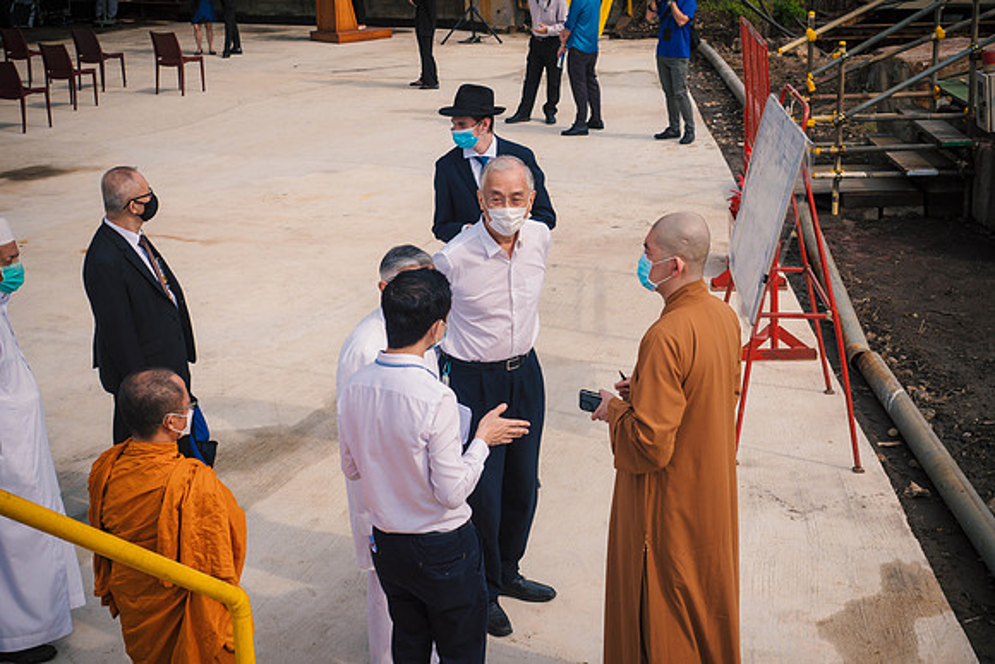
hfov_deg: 35.5
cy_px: 332
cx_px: 498
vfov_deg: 24.1
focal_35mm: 56
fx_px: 1553
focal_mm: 26
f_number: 5.6
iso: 160
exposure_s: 1/500
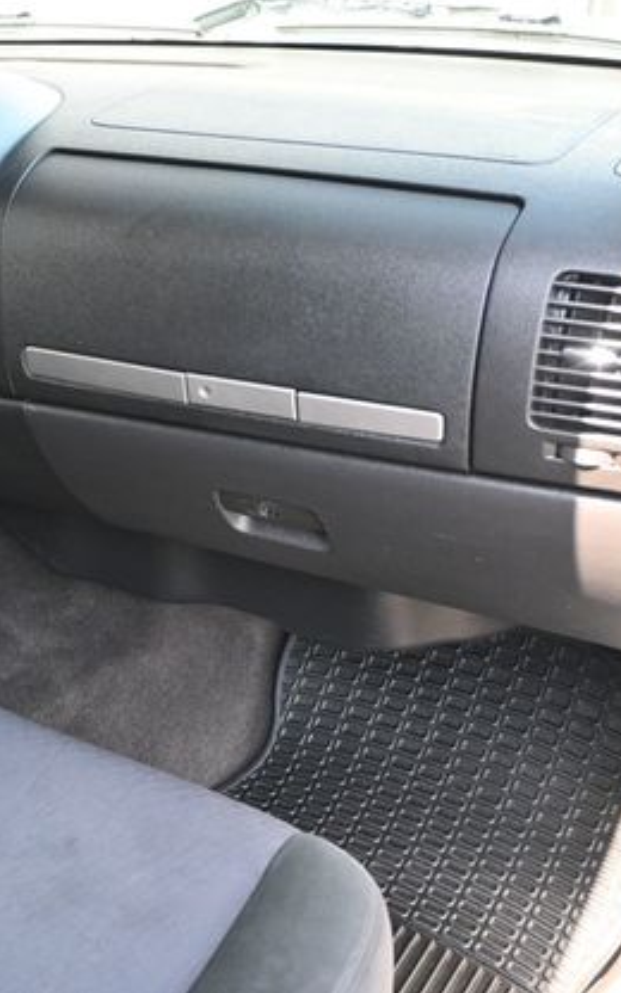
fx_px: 1273
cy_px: 487
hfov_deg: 26.3
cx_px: 36
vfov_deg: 42.6
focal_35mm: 47
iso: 1250
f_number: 3.8
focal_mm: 20
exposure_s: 1/125
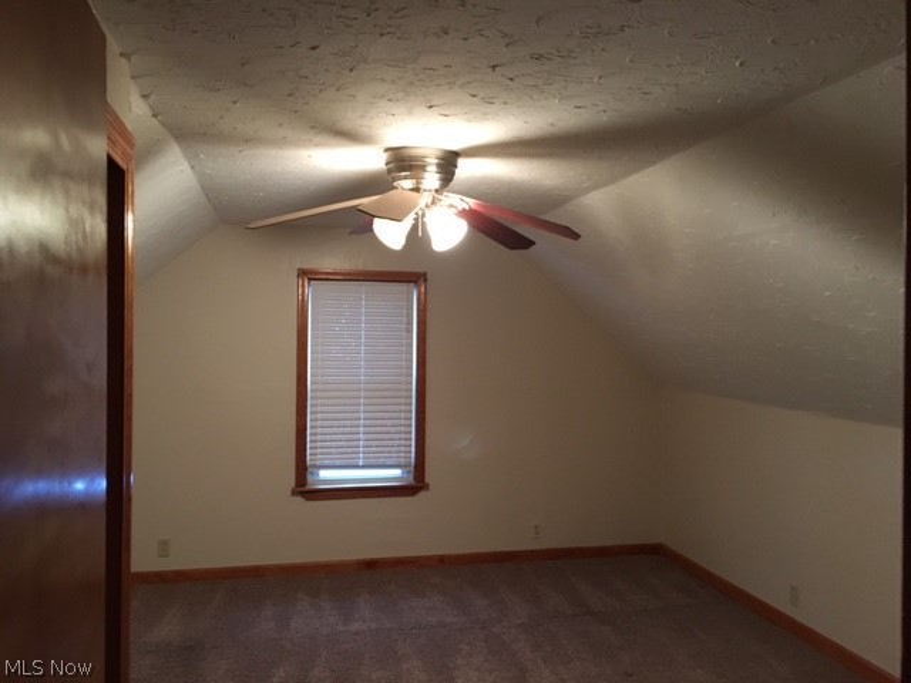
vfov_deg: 48.2
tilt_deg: -3.3
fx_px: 763
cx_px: 456
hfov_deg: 61.7
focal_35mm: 29
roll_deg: -1.3
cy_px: 342
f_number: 2.2
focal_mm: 4.15
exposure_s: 1/20
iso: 200
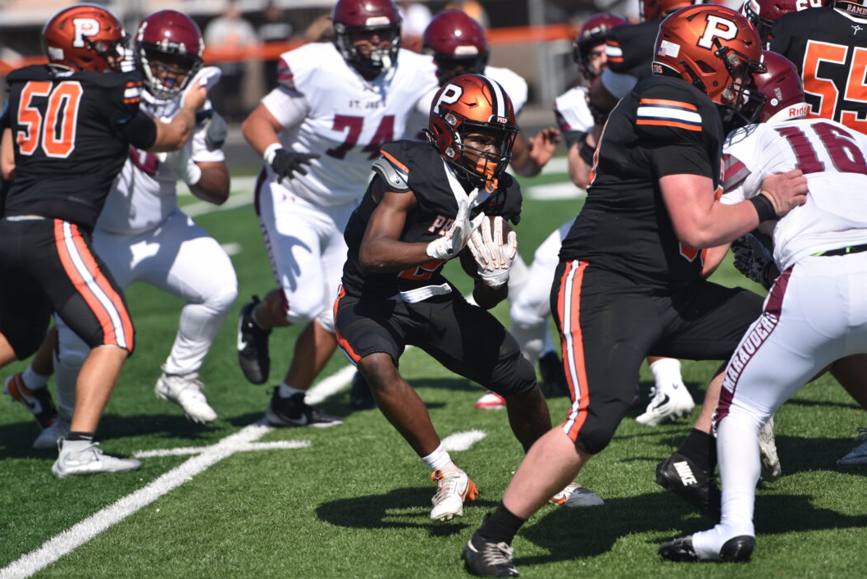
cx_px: 422
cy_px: 256
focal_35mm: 227
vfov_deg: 6.1
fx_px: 5470
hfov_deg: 9.1
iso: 100
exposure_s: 1/2500
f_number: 2.8
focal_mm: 200
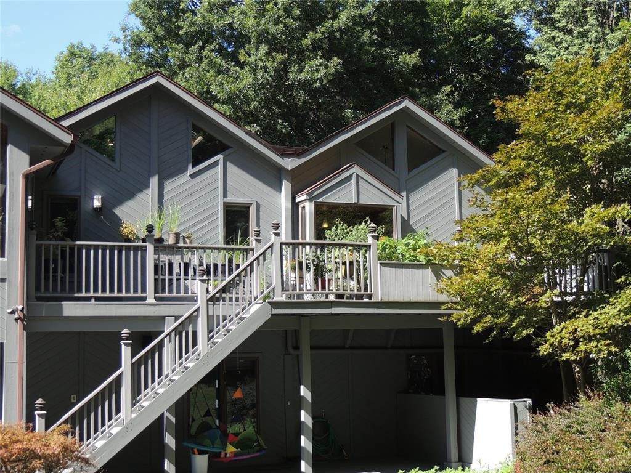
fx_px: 911
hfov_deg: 38.2
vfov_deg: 29.1
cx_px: 316
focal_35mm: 50
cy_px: 236
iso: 100
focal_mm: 8.9
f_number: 3.6
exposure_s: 1/320
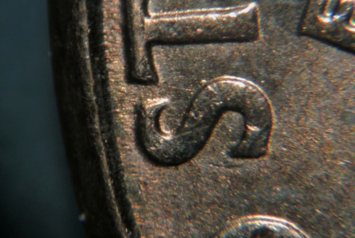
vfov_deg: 16.9
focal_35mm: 81
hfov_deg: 25.0
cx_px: 178
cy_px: 119
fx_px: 800
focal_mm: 30
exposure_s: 1/2
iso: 800
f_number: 5.6
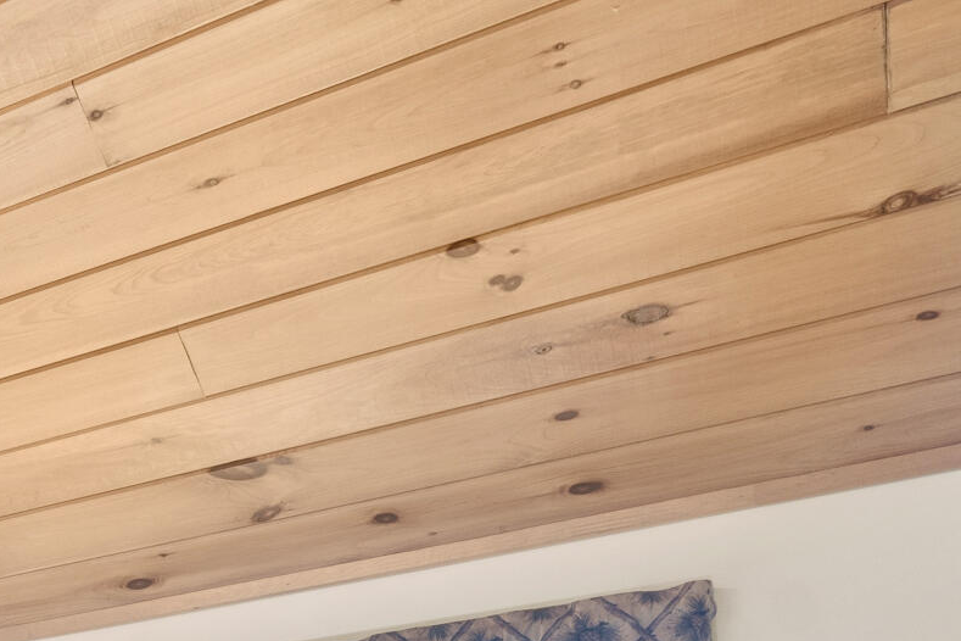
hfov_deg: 20.5
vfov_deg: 18.7
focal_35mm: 59
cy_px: 1092
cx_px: -856
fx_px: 1582
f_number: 6.3
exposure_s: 1/2.5
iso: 800
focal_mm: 15.6
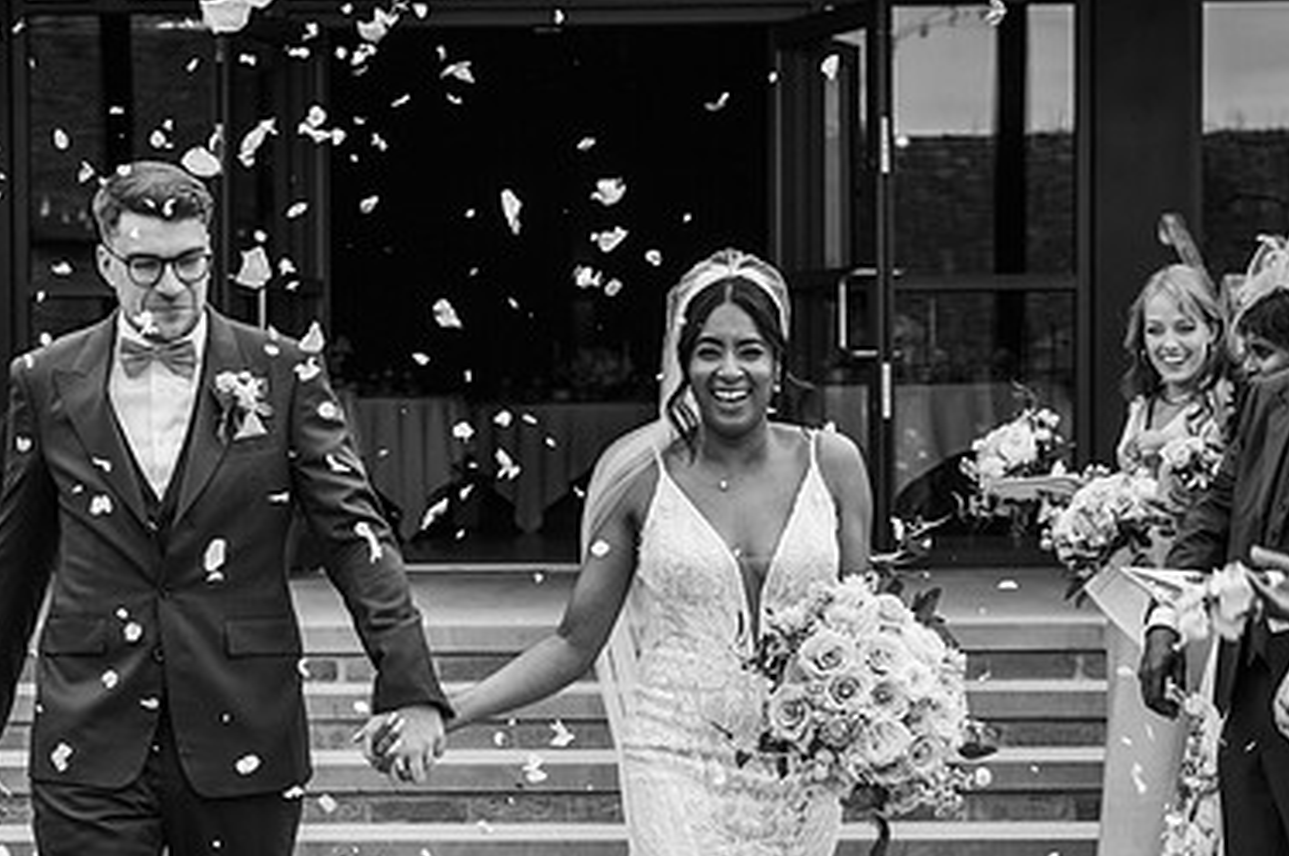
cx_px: 450
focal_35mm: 96
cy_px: 591
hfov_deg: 21.2
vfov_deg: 14.2
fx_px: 3433
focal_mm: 62
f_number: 5
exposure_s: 1/1000
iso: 360
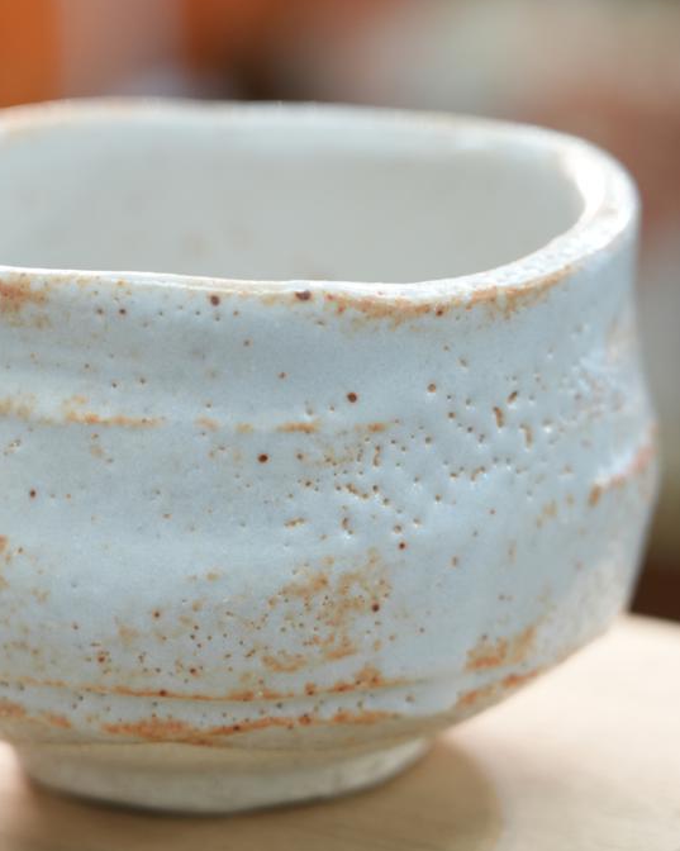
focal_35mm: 153
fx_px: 3852
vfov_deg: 12.6
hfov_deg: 10.1
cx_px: 251
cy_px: 405
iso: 1600
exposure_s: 1/125
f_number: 4
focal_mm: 101
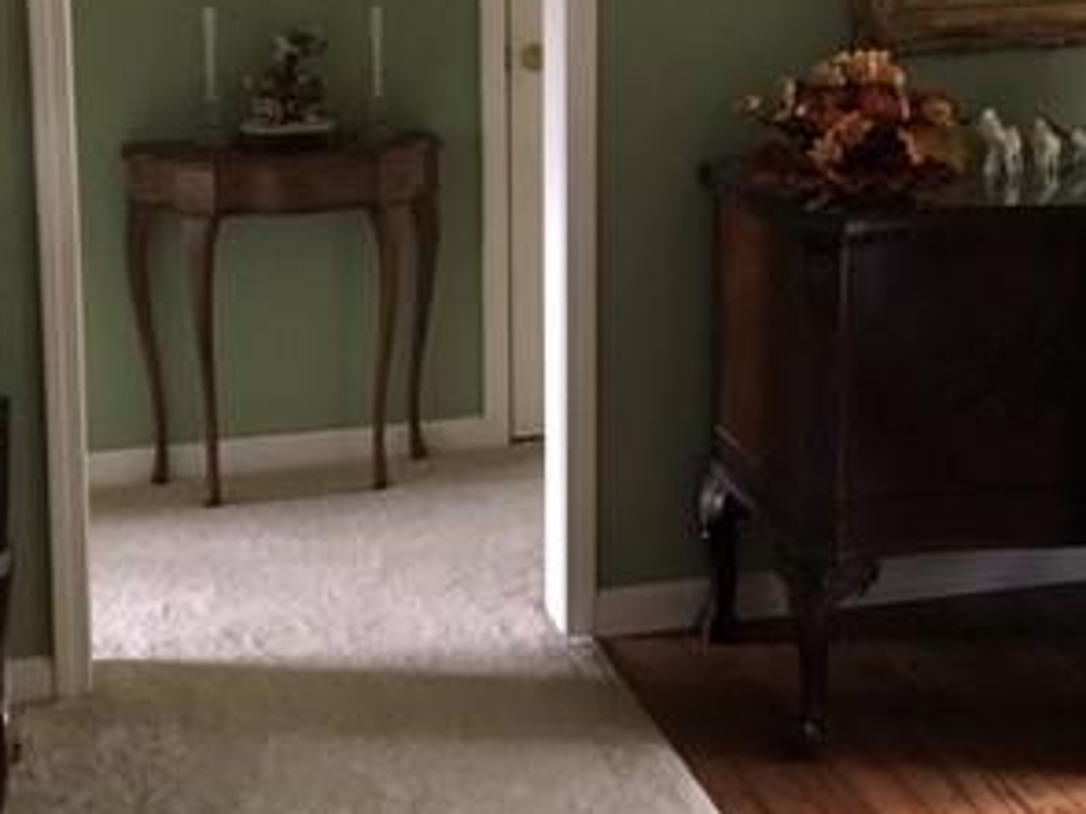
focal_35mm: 63
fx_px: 1976
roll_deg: +0.4
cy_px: 125
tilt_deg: -8.5
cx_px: 622
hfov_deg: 30.7
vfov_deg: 22.8
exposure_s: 1/15
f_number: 2.2
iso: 200
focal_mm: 4.15
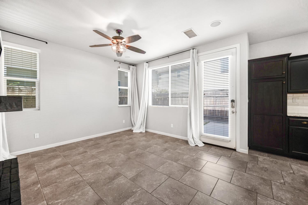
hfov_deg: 104.3
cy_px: 102
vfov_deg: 81.1
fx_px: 120
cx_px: 154
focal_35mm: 14
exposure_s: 1/60
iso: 400
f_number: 4
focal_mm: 14
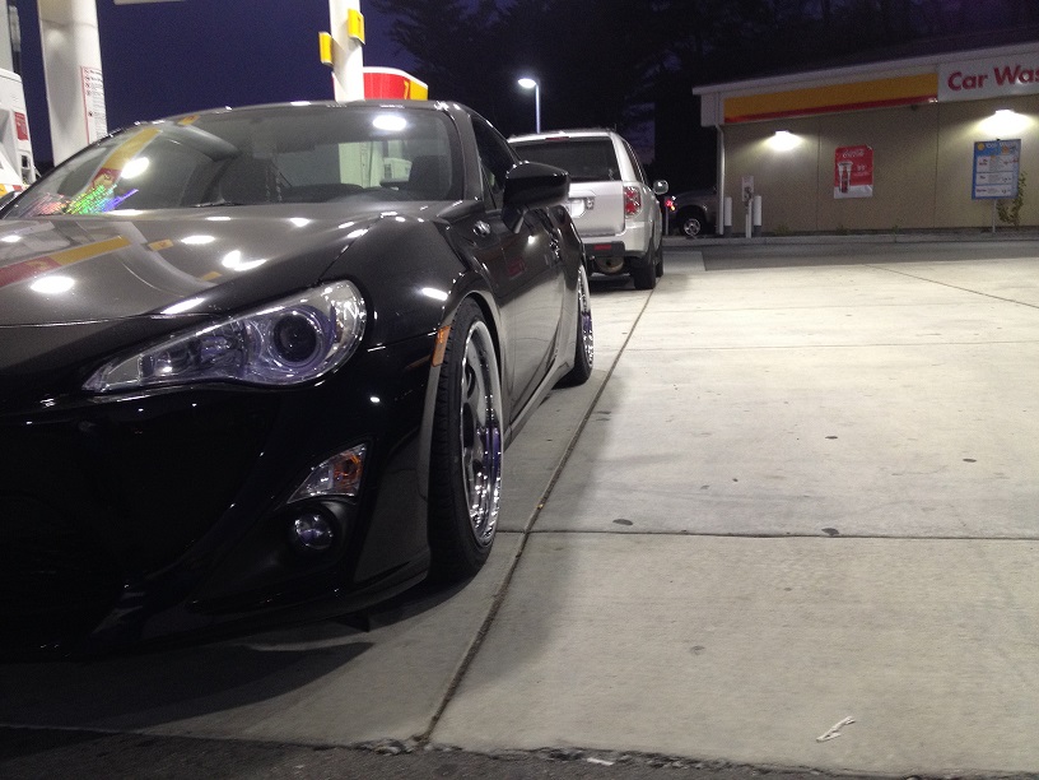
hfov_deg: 52.6
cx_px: 520
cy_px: 390
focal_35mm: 35
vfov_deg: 40.7
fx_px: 1051
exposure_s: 1/20
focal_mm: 4.28
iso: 100
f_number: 2.4
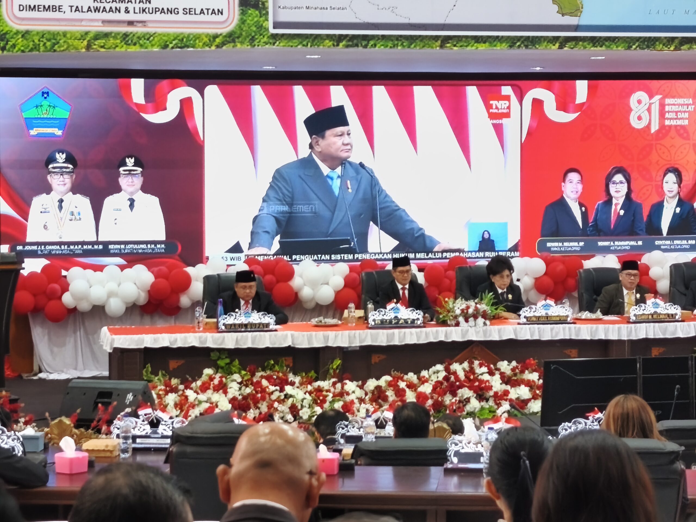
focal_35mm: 99
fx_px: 1991
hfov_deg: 19.8
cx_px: 348
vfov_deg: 14.9
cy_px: 261
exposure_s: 1/50
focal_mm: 6.18
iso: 1000
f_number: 1.65
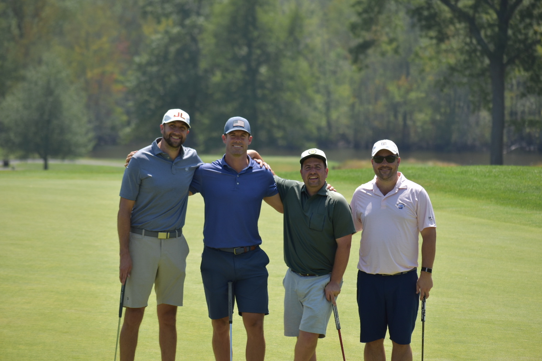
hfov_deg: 8.0
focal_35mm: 257
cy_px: 186
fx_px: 3869
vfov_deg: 5.3
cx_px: 277
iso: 200
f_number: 5.6
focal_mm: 160
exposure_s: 1/1000
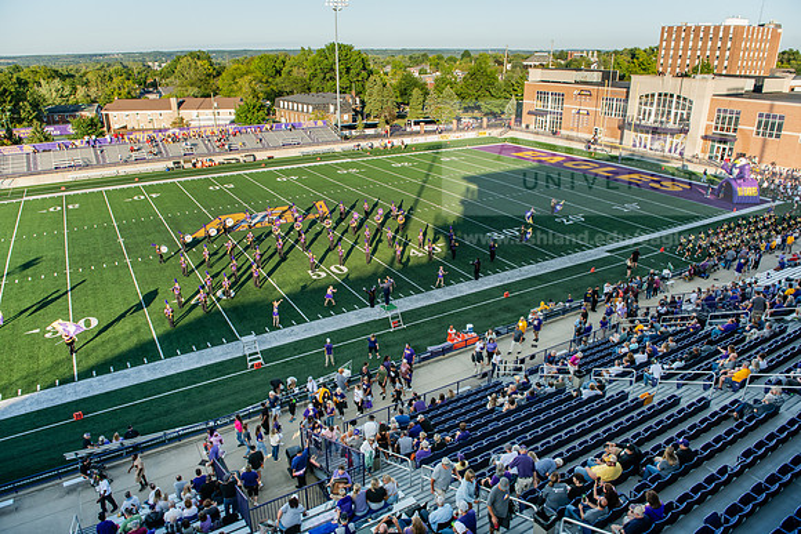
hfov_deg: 73.7
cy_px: 267
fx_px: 534
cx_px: 400
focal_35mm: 24
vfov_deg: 53.2
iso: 320
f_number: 5.6
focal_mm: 24
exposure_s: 1/500
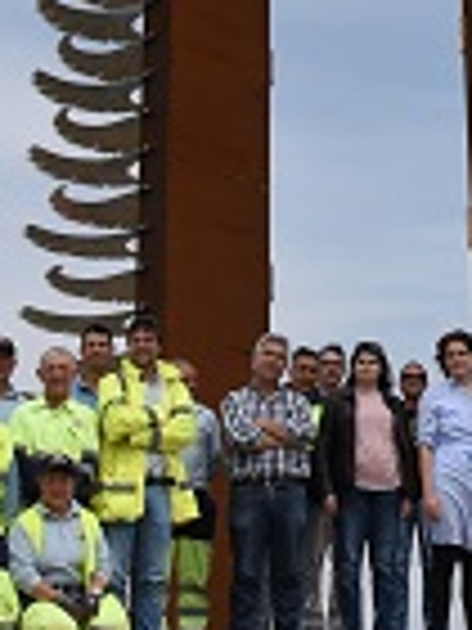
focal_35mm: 98
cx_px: 580
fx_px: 1782
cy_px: 0
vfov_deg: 19.5
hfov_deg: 14.6
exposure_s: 1/4000
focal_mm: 24
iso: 400
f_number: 5.6
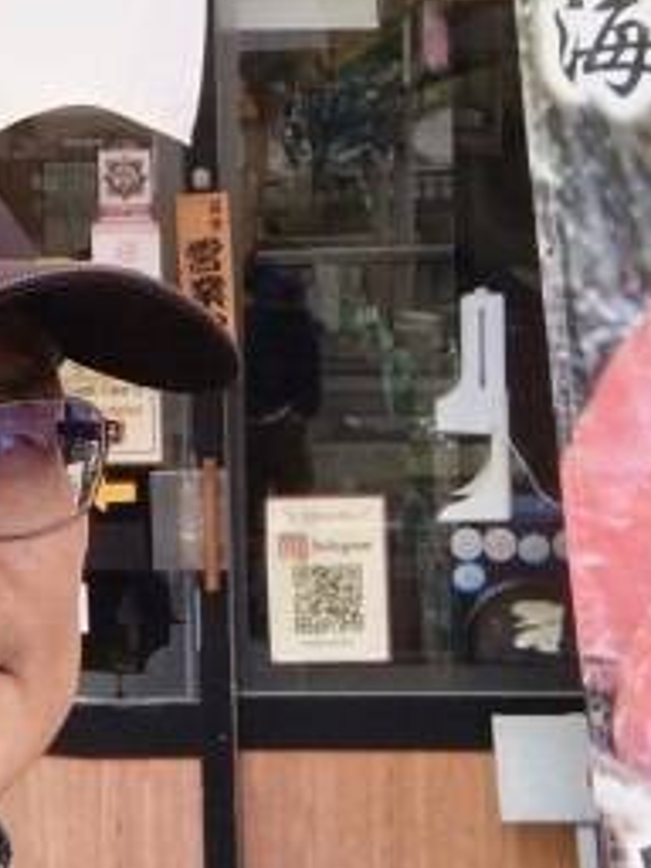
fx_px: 1805
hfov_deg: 20.1
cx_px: 68
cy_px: 244
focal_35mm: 72
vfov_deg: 26.8
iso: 58
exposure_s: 1/213
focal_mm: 3.24
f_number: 2.45
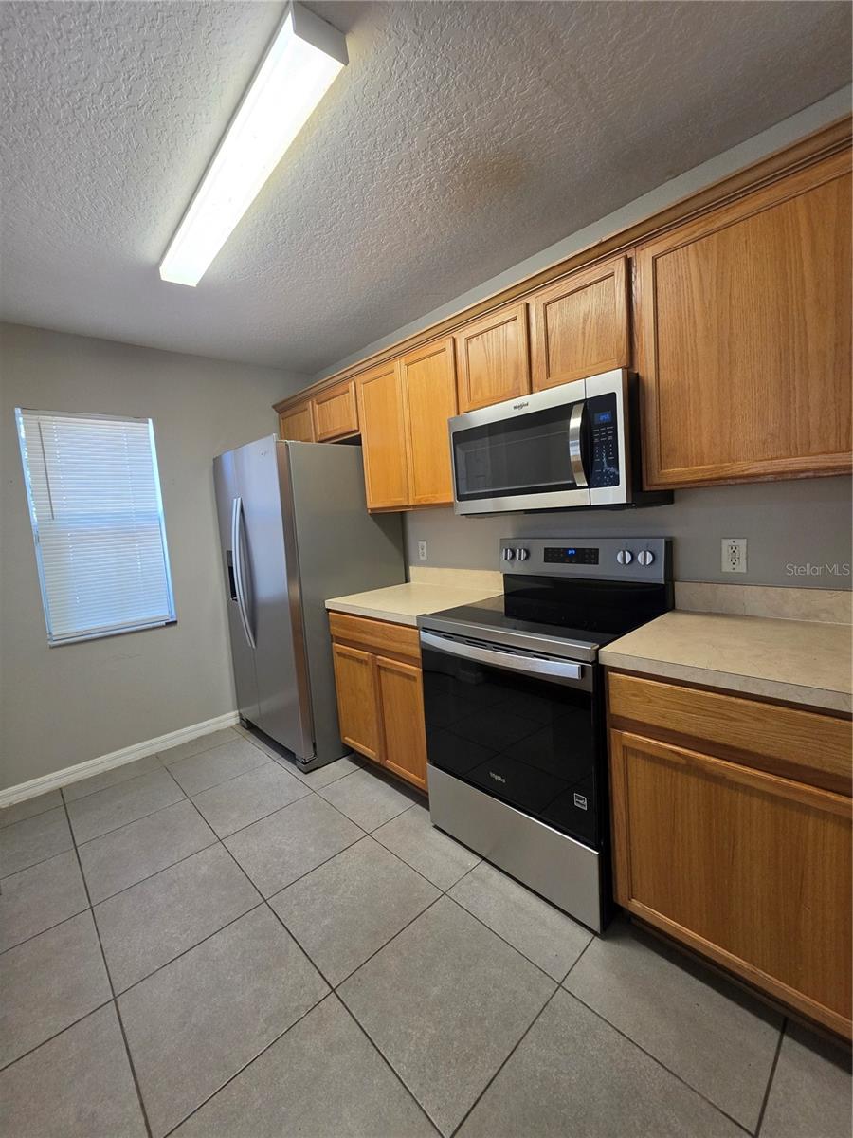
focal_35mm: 13
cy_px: 569
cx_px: 426
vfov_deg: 106.2
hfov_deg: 89.9
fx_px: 427
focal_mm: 2.2
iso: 250
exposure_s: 1/120
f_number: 1.9
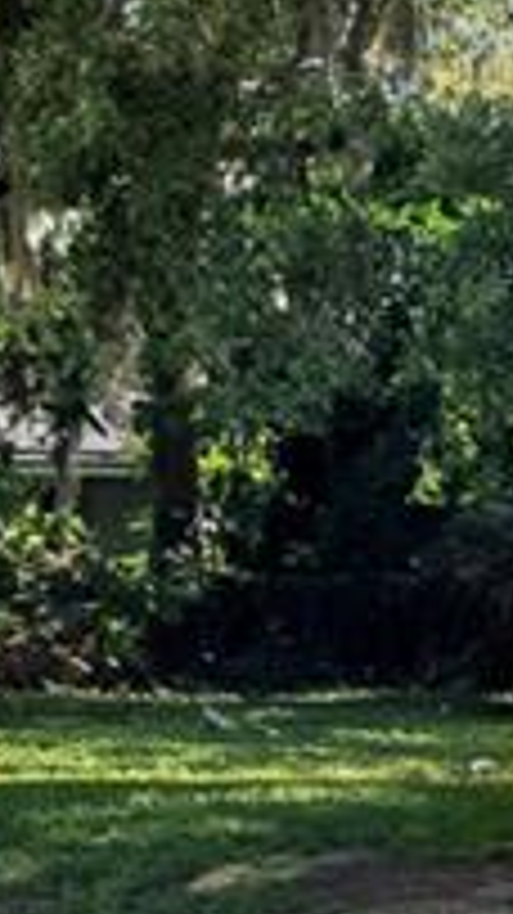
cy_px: 144
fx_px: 3196
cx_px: 2601
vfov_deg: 16.1
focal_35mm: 132
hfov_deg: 6.0
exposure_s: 1/160
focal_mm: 16
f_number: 10
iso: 100
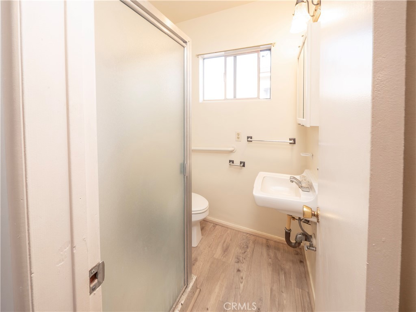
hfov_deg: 98.2
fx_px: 180
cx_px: 208
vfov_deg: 81.7
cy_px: 156
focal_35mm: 15
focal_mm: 7
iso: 250
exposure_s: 1/10
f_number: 8
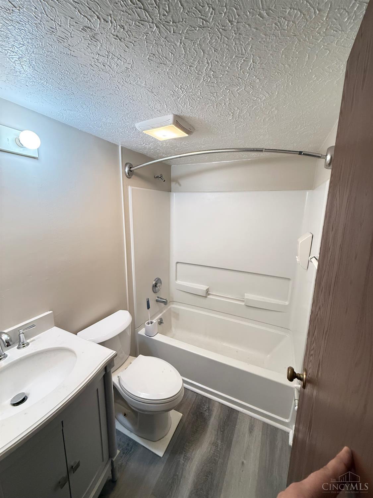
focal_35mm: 14
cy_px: 249
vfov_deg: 102.1
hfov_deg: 85.7
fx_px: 201
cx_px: 186
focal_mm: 2.22
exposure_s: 1/60
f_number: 2.2
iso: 500
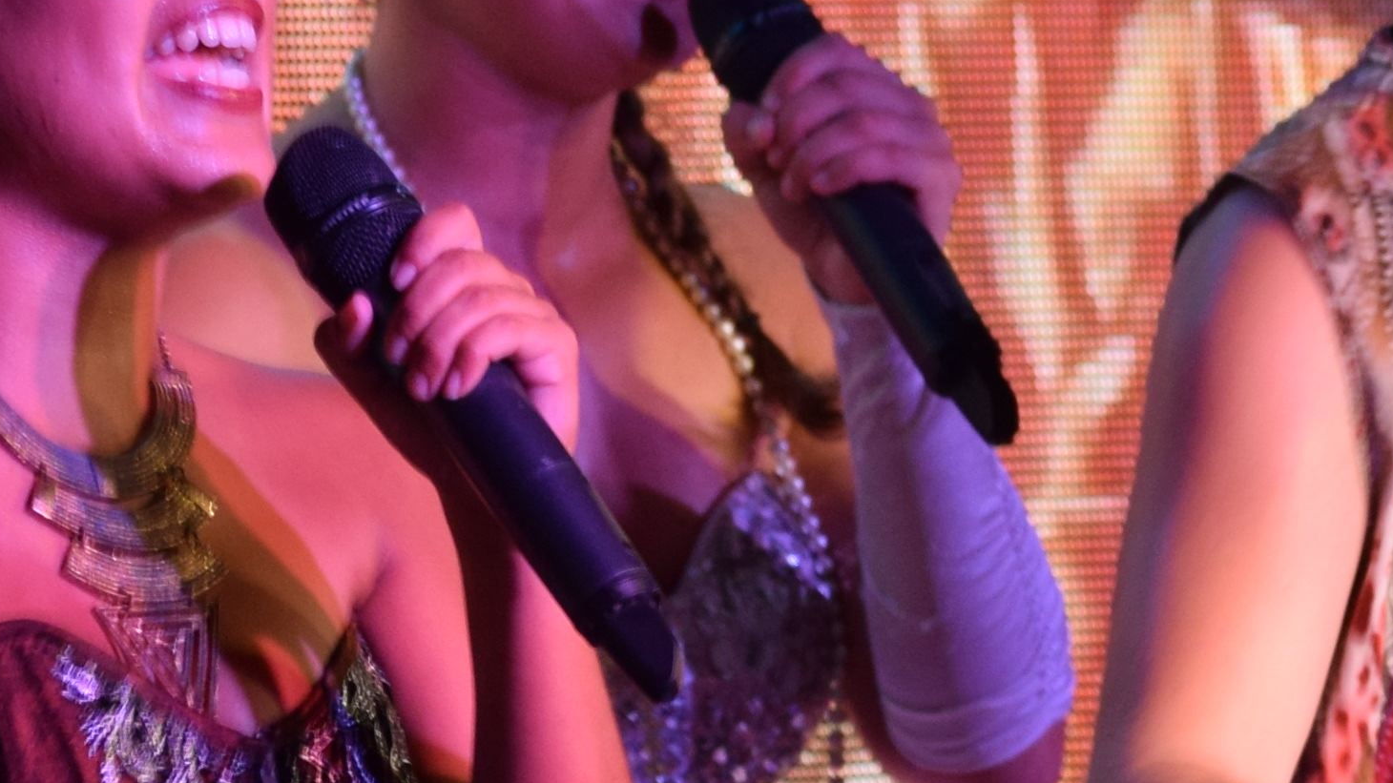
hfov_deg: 3.6
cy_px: 861
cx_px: 1870
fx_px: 21939
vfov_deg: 2.0
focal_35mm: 594
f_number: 4.5
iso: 400
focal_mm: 92
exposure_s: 1/80
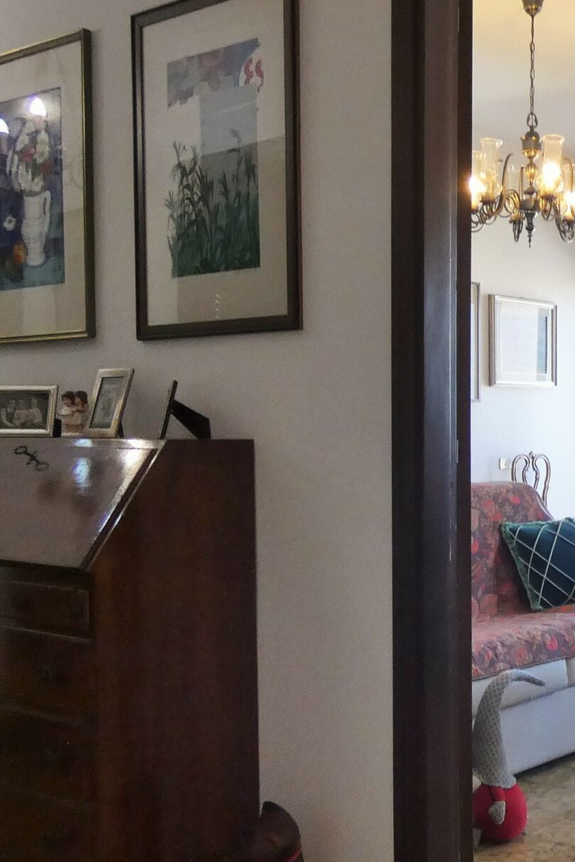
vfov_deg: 44.3
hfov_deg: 28.7
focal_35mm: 44
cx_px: 569
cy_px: 504
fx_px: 1054
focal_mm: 3.6
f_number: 2.8
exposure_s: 1/60
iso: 200
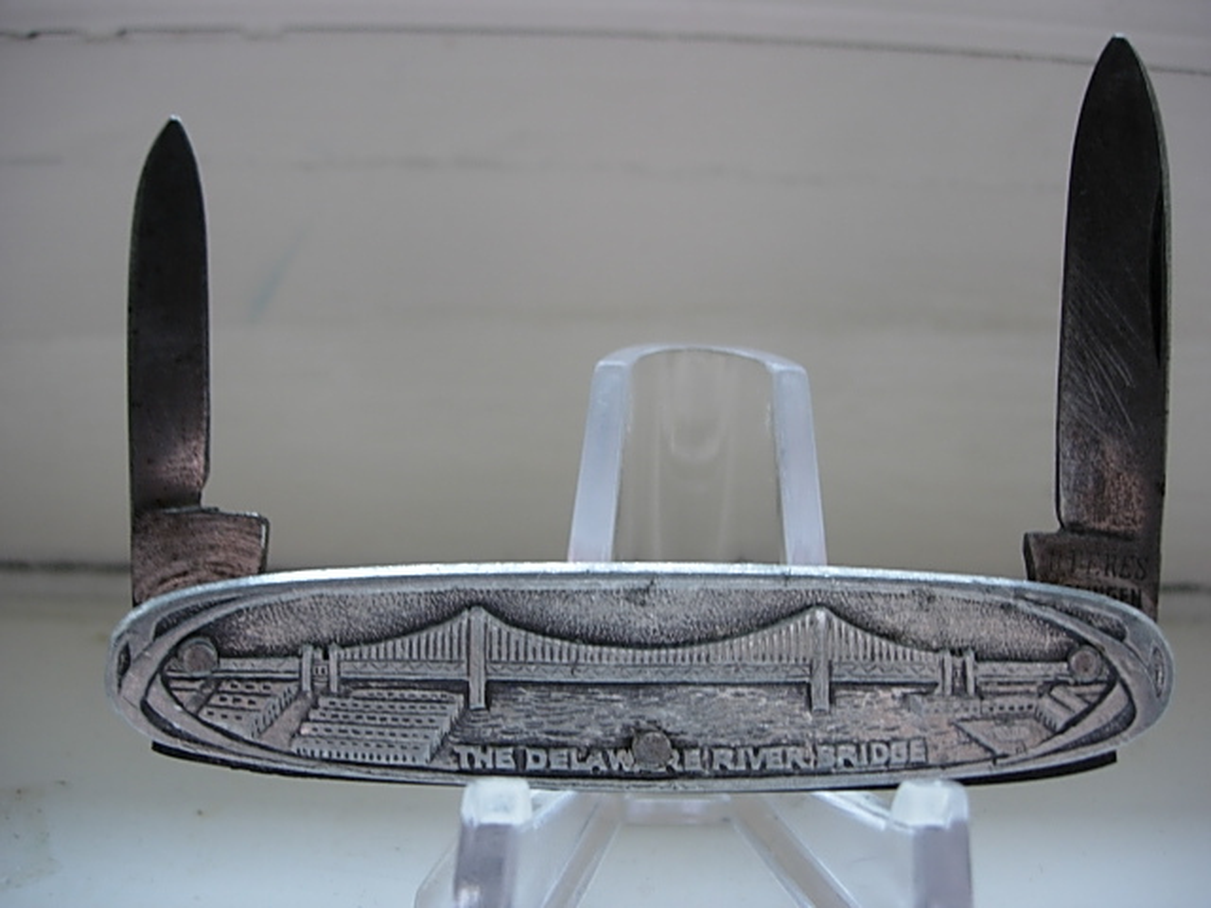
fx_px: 1329
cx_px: 606
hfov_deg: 49.0
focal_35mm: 38
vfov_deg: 37.7
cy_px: 454
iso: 64
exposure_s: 1/17.9
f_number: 2.8
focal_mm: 7.8
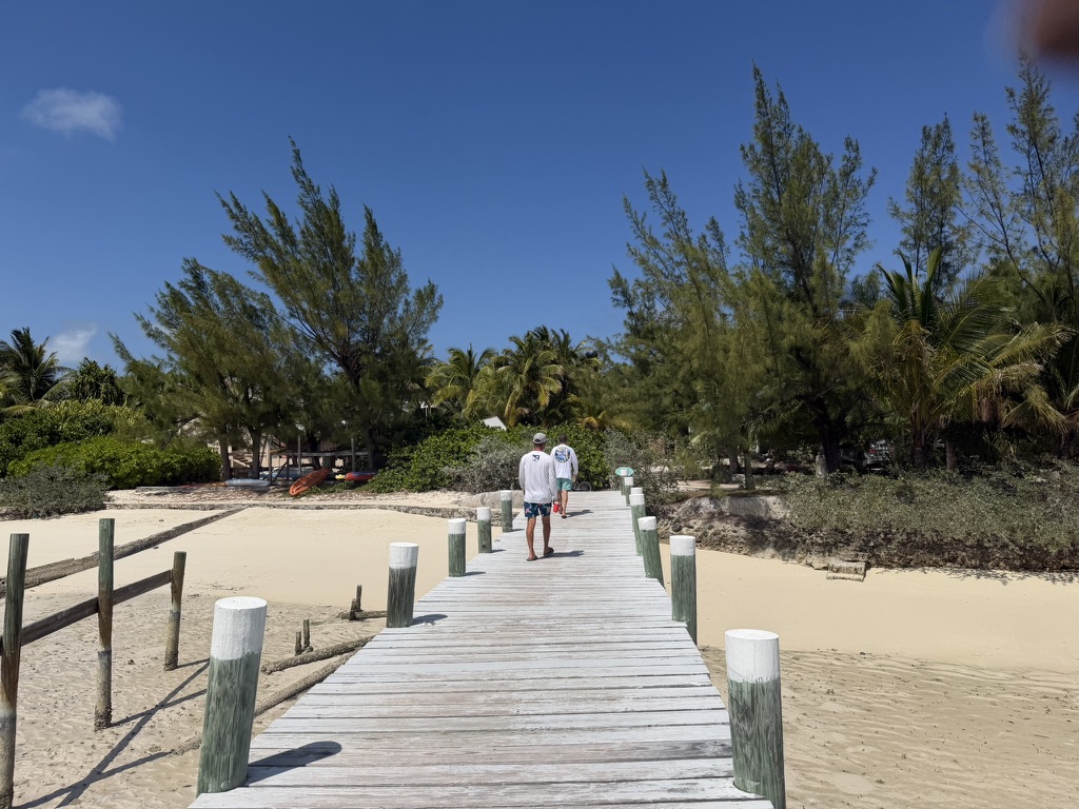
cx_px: 540
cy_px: 404
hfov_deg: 71.6
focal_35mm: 24
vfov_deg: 56.8
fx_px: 748
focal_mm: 6.76
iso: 100
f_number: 1.78
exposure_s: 1/11905
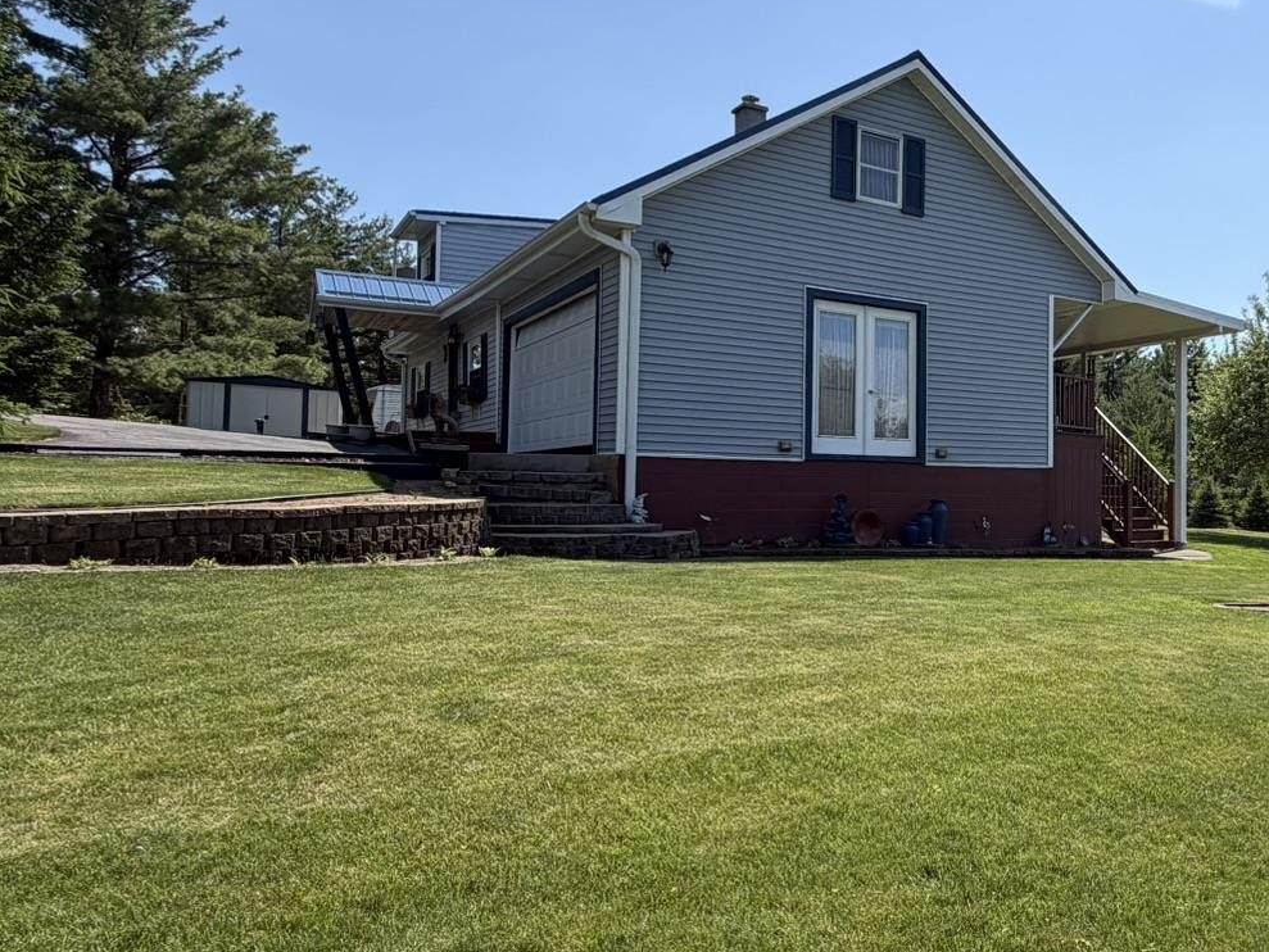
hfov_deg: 56.4
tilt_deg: +1.3
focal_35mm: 29
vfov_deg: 48.2
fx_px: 1063
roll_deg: -0.2
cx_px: 1044
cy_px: 459
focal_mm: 2.22
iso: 20
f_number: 2.2
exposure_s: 1/970
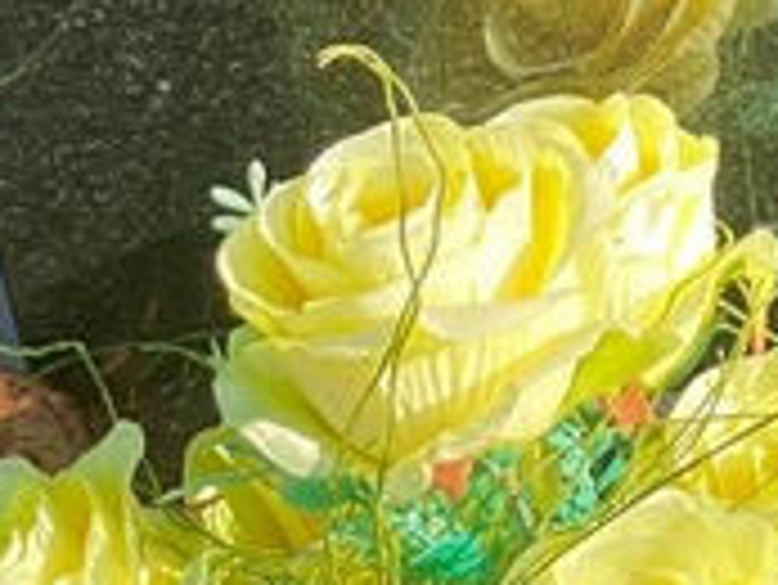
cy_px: -603
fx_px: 5398
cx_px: 1385
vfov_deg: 6.0
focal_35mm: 240
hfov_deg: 8.0
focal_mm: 6
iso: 20
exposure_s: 1/347
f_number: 2
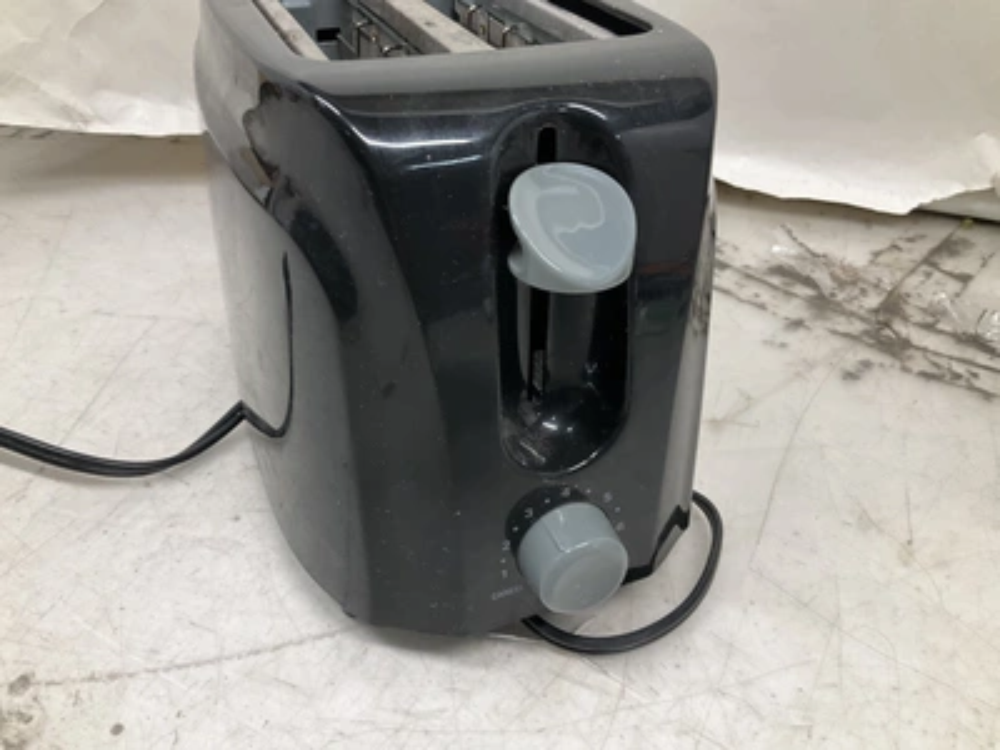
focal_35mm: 29
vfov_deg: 48.2
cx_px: 500
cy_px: 375
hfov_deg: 61.7
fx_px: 838
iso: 64
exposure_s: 1/120
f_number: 1.8
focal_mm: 3
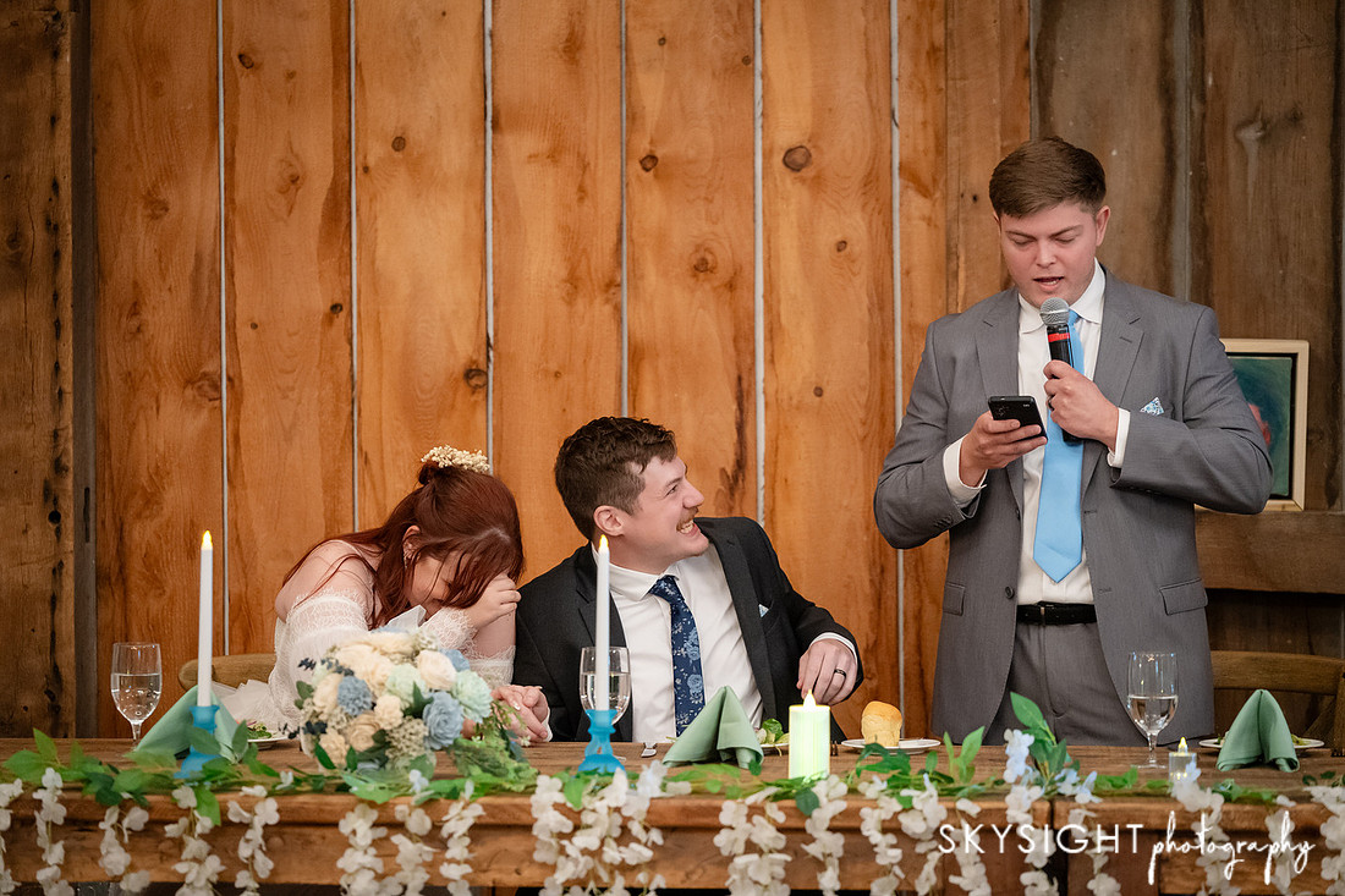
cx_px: 672
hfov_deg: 16.0
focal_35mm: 128
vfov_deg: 10.7
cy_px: 448
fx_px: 4773
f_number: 2.8
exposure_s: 1/200
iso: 6400
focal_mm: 123
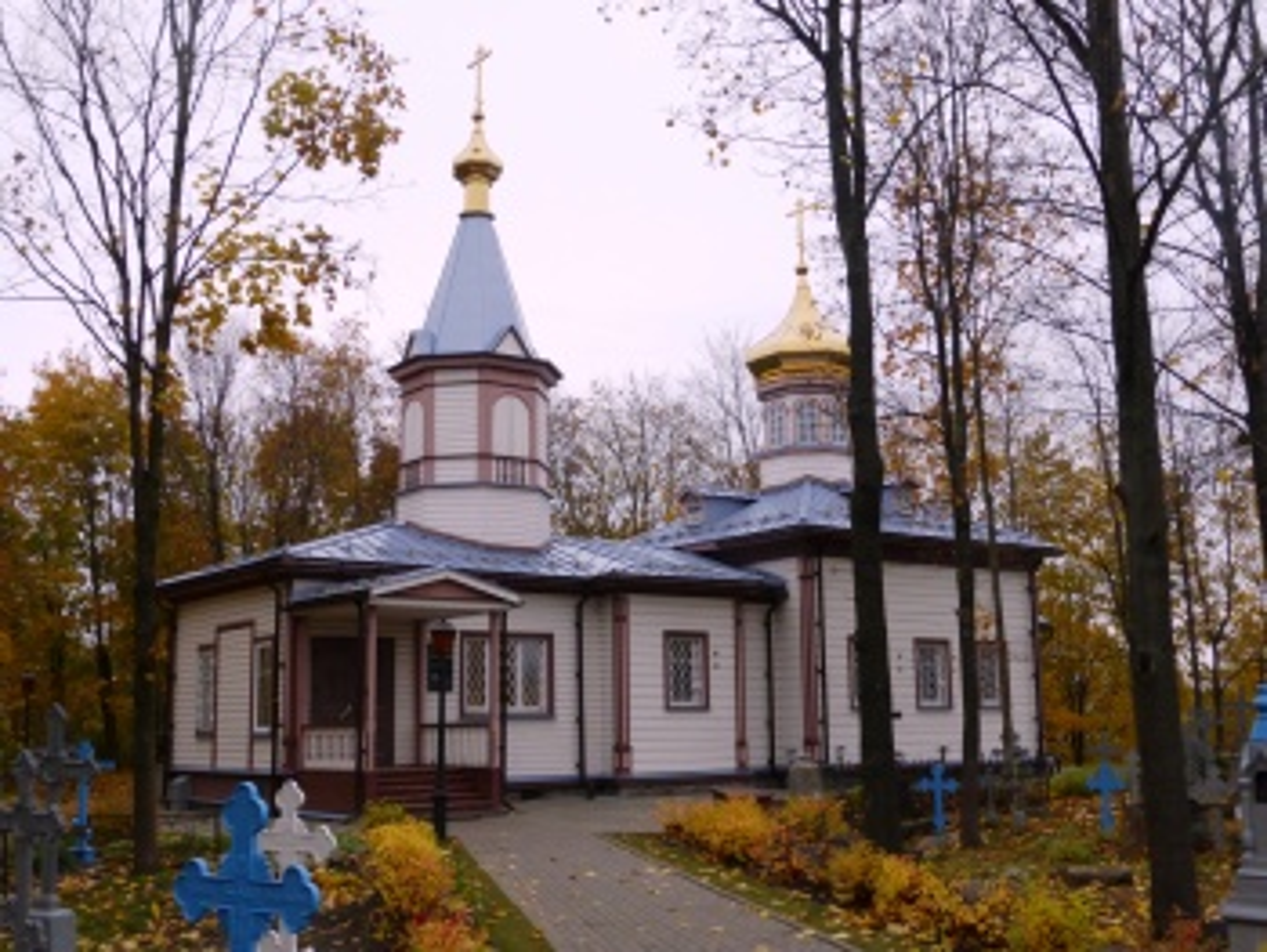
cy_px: 476
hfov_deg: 47.8
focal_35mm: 39
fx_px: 1428
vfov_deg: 36.9
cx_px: 634
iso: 160
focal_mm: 6.9
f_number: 3.9
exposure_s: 1/60
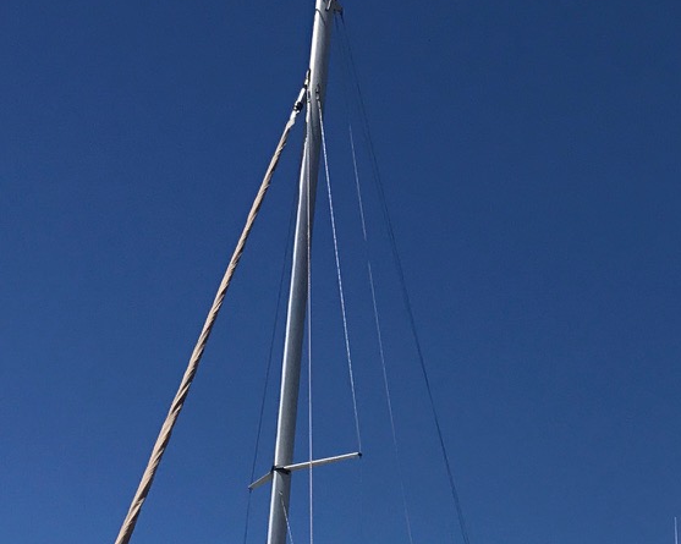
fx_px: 1994
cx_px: 782
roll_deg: -0.1
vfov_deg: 14.4
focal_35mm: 99
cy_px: 852
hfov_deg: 18.5
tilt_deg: +11.2
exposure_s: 1/4566
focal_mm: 3.99
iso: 20
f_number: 1.8
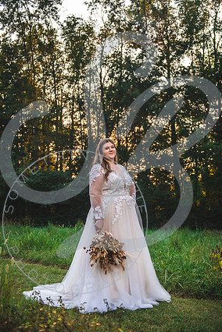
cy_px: 163
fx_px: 351
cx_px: 110
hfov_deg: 35.1
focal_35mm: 38
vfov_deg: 50.7
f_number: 2.8
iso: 100
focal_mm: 36
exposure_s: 1/250
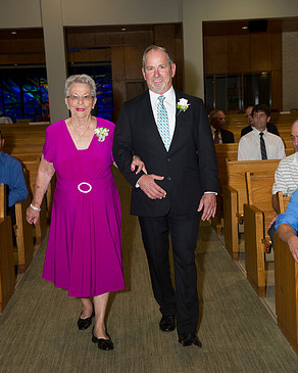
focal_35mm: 52
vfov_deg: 36.0
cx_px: 151
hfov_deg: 29.1
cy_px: 181
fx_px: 573
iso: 1600
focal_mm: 45
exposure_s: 1/100
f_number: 5.6
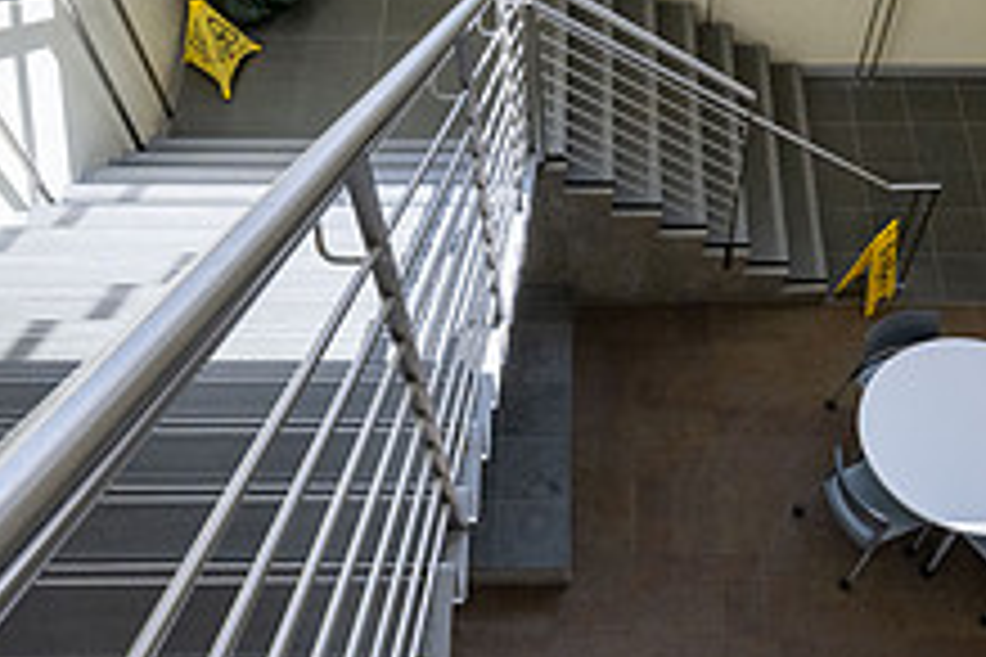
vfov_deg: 35.0
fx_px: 1013
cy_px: 511
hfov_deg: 51.1
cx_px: 639
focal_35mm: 37
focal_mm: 14
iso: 800
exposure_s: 1/160
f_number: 9
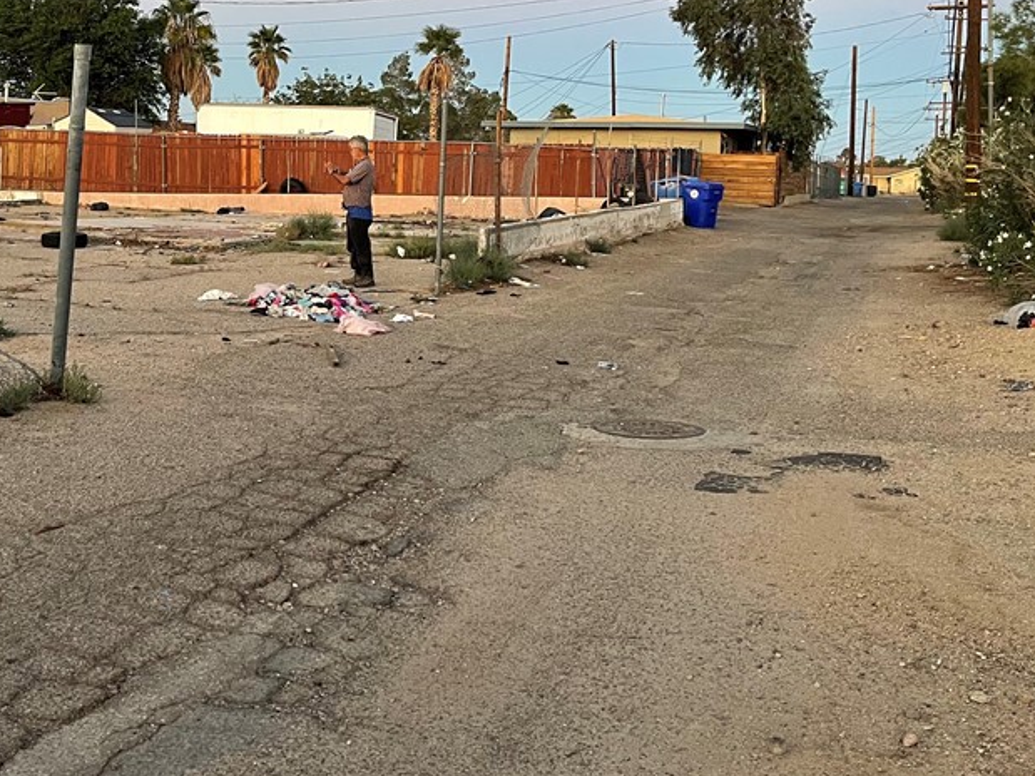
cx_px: 256
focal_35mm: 43
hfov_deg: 42.5
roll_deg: -2.6
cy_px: 209
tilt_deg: -0.7
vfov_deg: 33.0
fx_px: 1285
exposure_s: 1/60
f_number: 1.6
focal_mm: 5.1
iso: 200
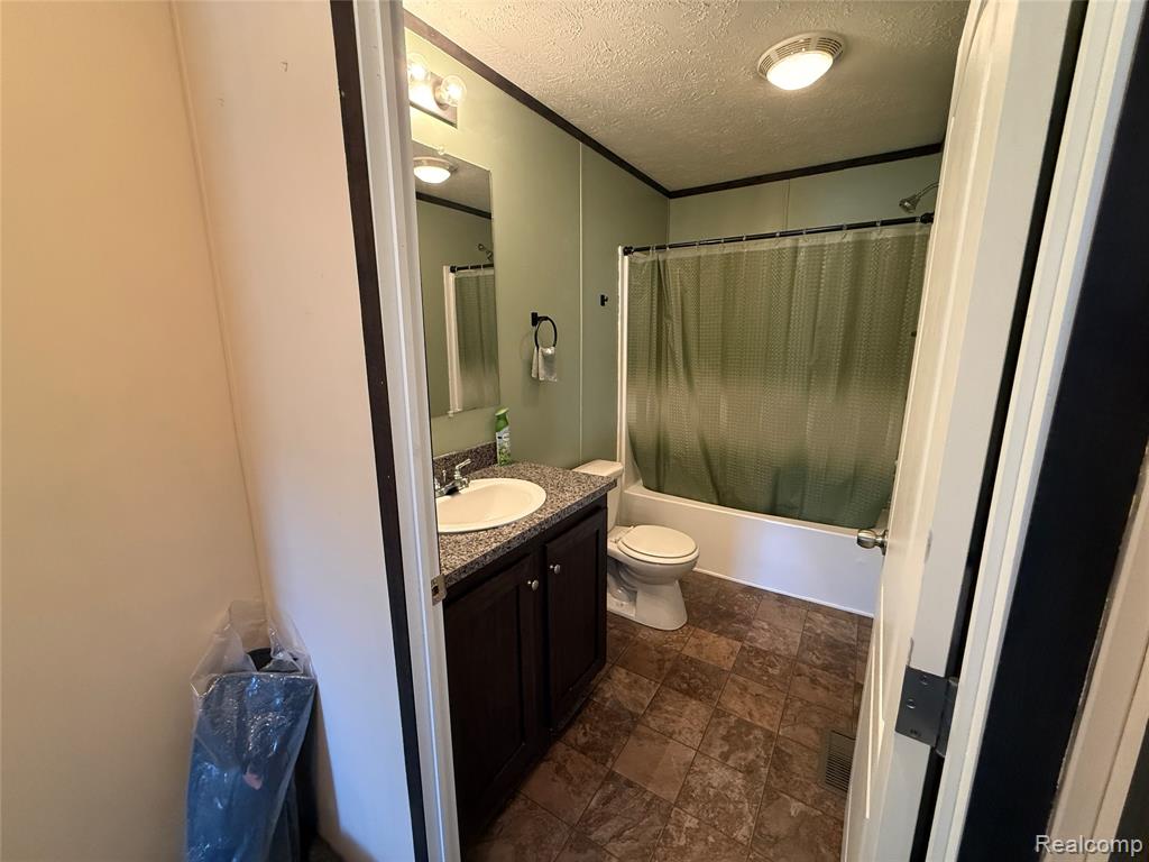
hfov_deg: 102.1
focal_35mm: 14
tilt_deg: -12.3
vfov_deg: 85.7
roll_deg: +0.0
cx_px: 574
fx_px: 465
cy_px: 431
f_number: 2.2
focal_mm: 2.22
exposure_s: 1/60
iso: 640
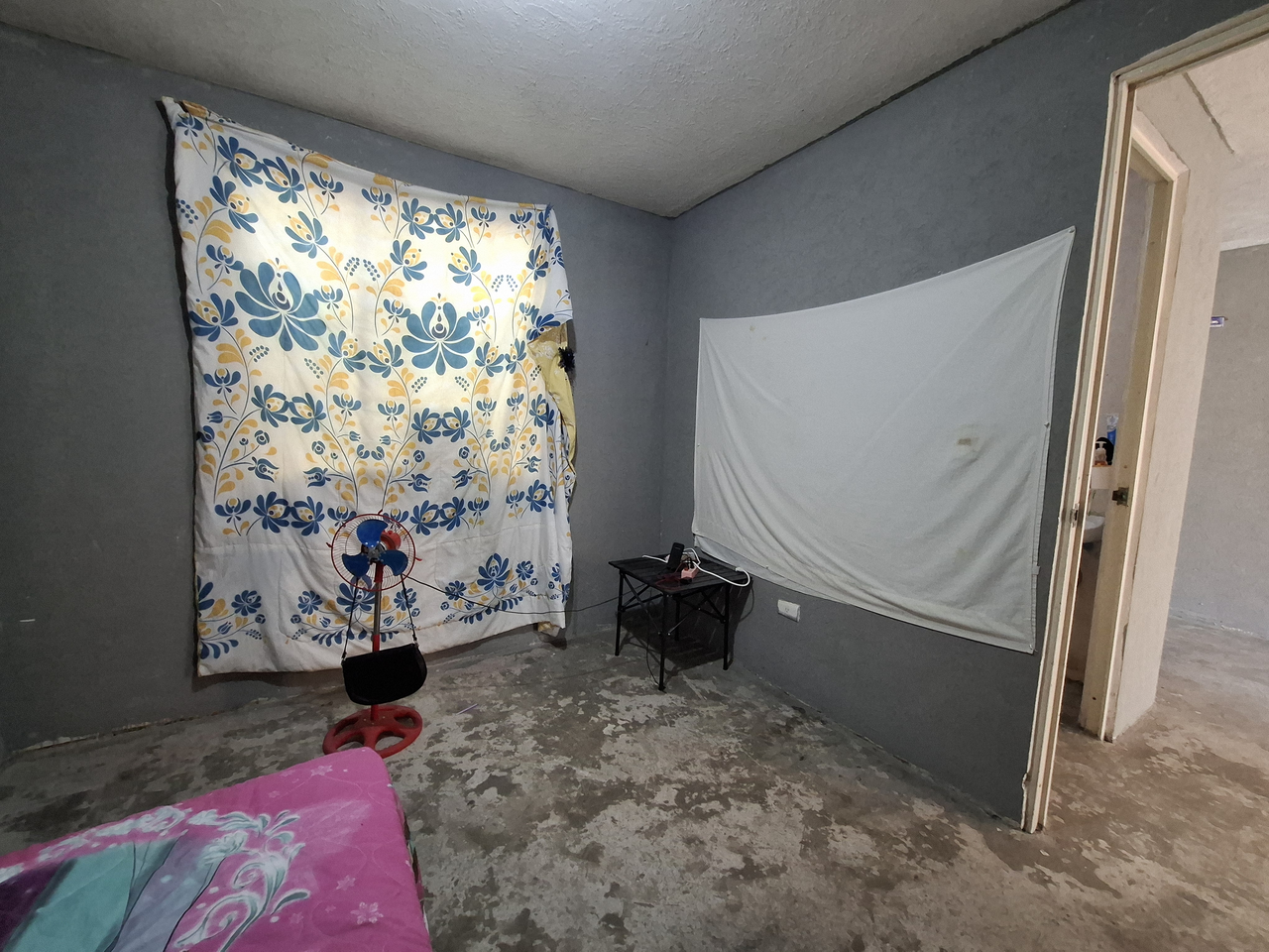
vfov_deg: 89.9
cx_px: 634
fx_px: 477
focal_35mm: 13
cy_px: 476
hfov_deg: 106.2
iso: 400
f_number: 2.2
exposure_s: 1/24
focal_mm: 1.74
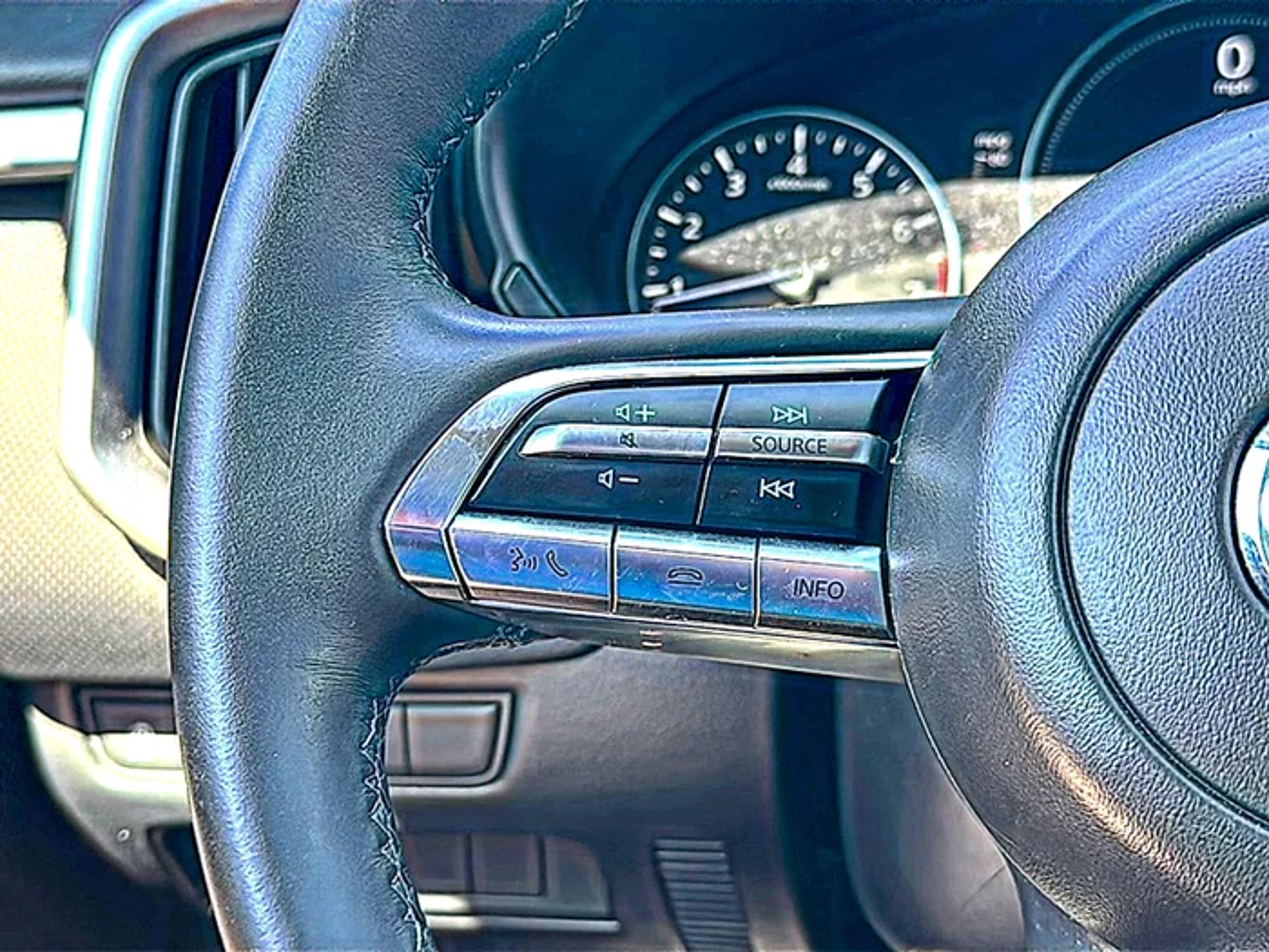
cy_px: 476
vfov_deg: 36.0
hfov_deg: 46.8
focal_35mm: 40
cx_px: 634
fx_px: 1466
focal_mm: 6.86
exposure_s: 1/117
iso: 80
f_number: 1.78
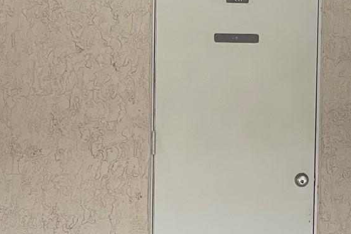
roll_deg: -0.5
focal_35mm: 155
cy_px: 199
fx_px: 1511
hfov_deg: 13.2
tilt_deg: -5.6
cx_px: 188
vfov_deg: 8.8
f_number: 2
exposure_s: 1/80
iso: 200
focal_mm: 6
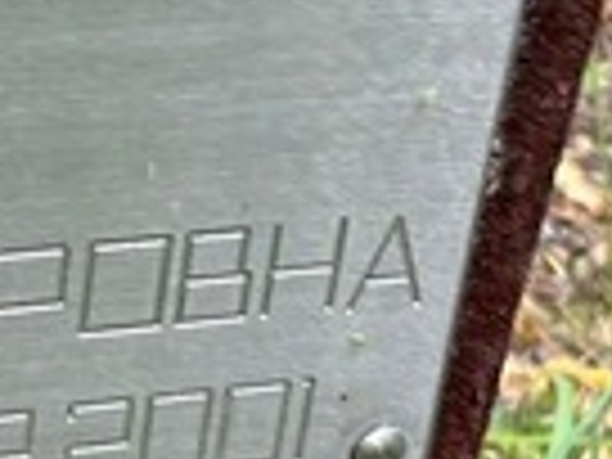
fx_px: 2705
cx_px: -32
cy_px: 315
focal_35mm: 153
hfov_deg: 12.7
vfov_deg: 9.7
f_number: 1.5
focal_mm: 5.7
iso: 64
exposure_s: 1/121
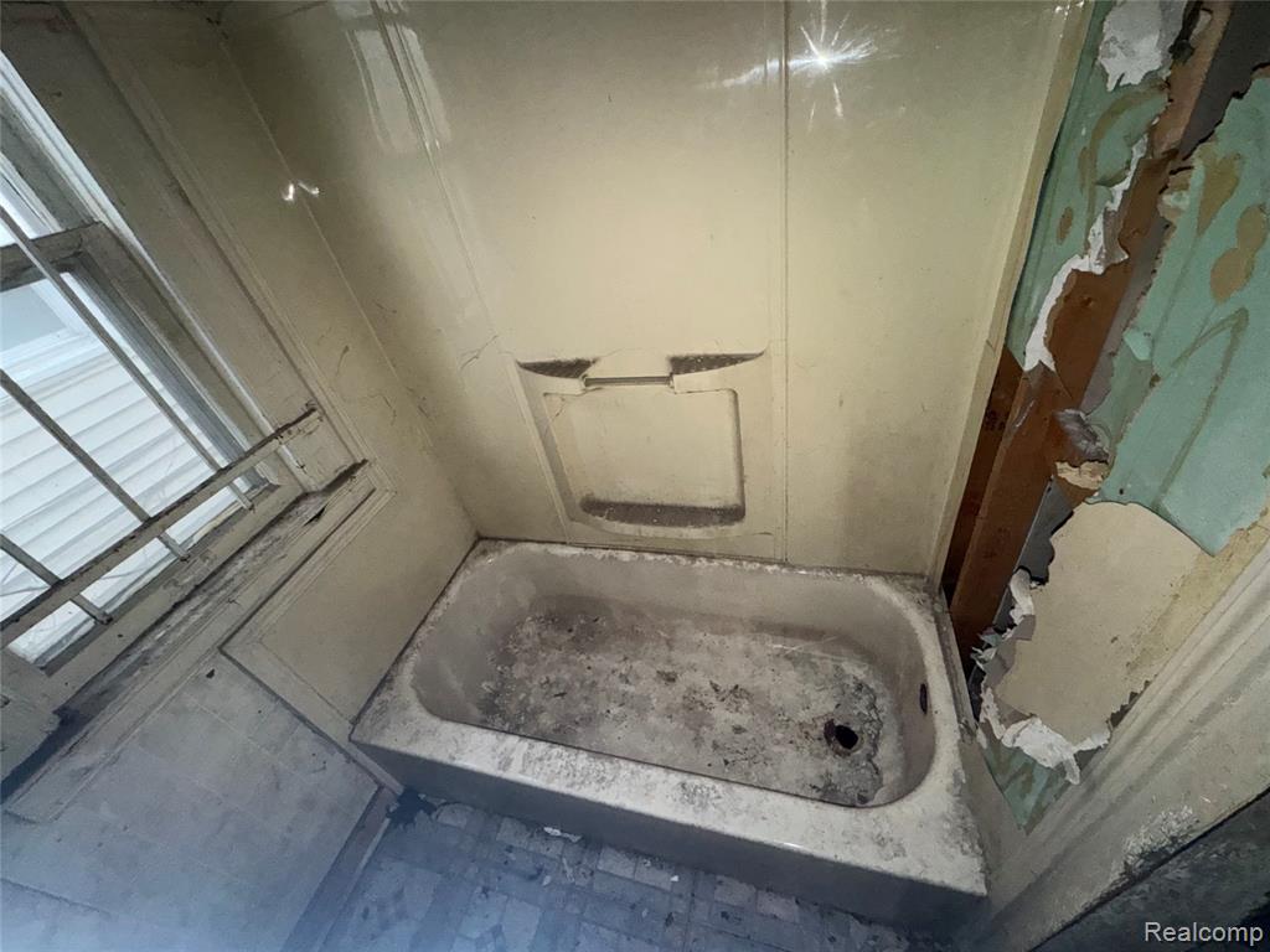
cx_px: 635
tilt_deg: -37.3
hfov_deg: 102.1
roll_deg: +13.8
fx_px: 514
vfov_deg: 85.7
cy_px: 476
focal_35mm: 14
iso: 250
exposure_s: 1/48
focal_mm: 2.22
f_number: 2.2
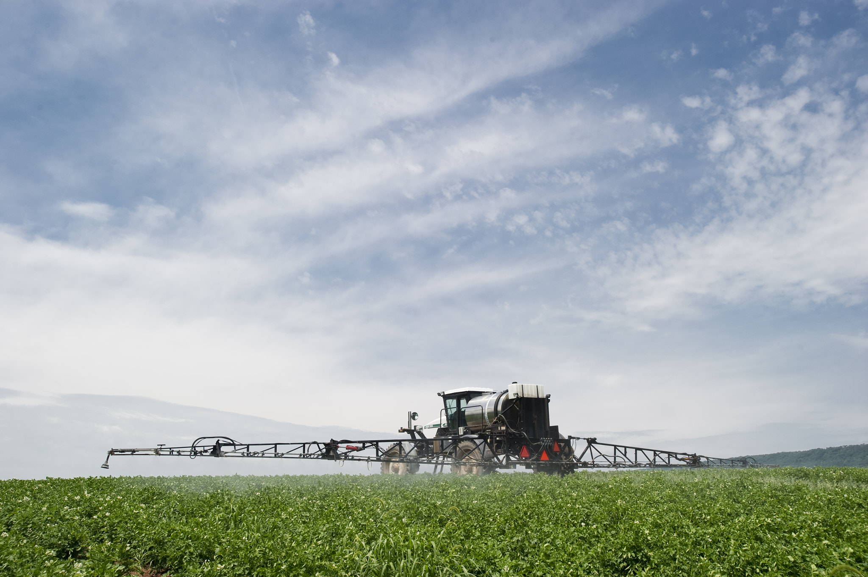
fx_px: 771
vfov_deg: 41.1
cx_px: 434
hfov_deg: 58.7
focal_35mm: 32
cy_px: 288
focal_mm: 32
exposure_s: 1/400
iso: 200
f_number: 10
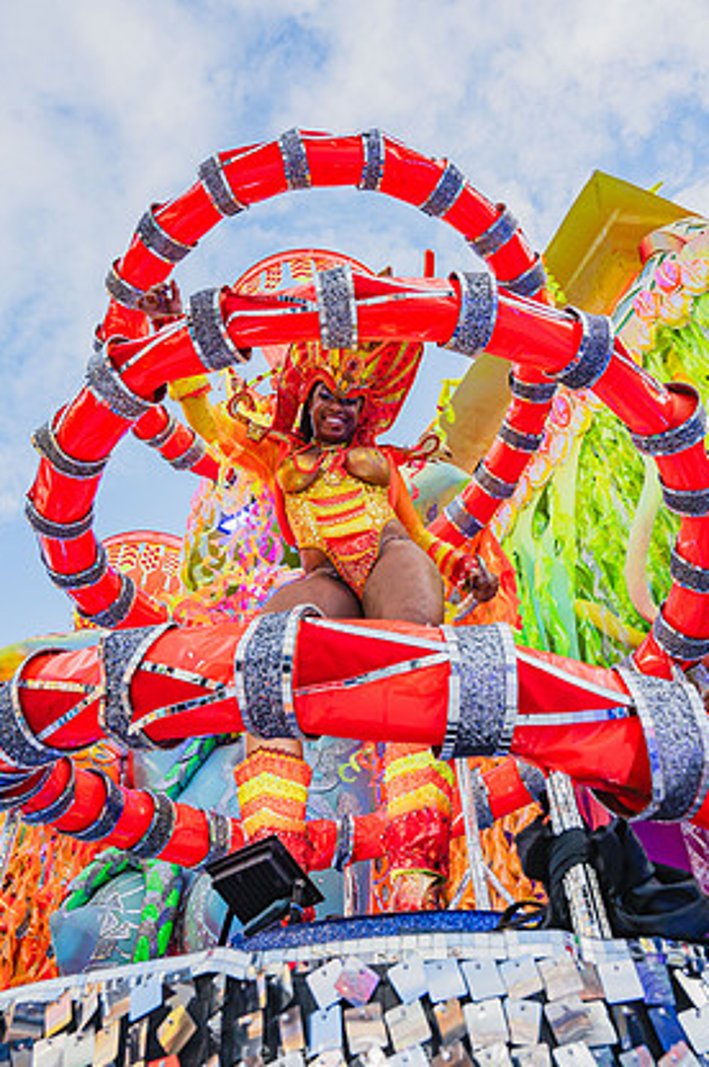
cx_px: 366
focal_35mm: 26
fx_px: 769
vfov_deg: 69.4
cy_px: 519
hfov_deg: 49.5
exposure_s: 1/1000
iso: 640
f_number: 5.6
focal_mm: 24
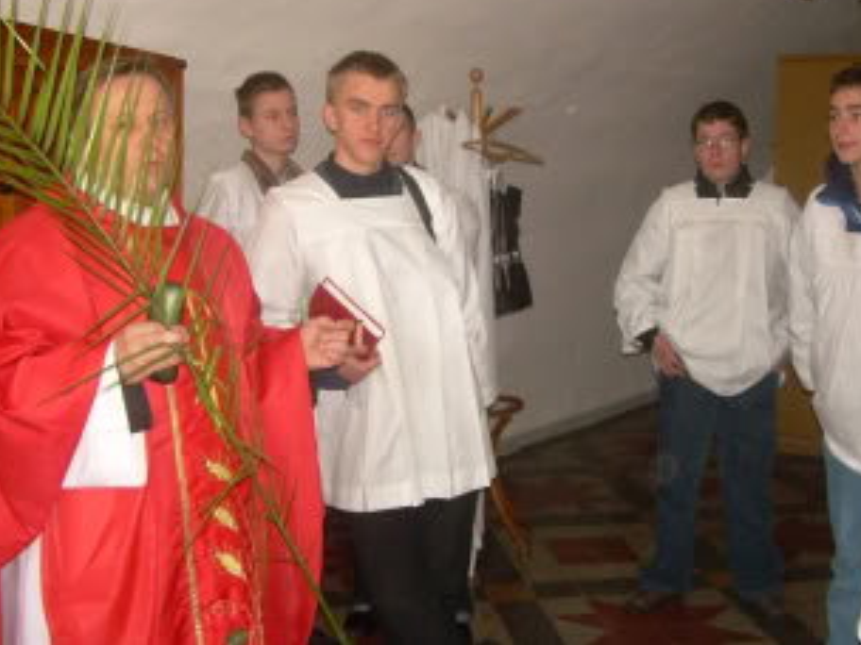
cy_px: 223
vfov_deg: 28.9
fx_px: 1244
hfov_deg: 38.1
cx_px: 490
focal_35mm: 50
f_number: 2.8
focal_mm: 6.3
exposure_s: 1/60
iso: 200
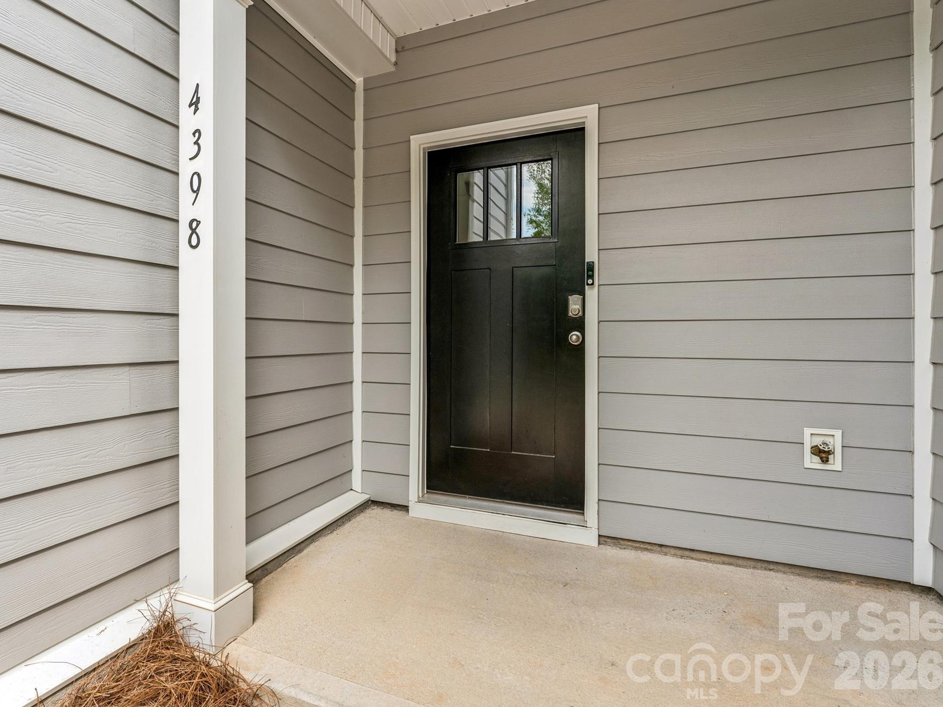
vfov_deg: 69.0
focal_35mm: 19
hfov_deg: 84.3
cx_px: 399
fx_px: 515
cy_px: 341
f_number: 9
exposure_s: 1/30
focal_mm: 16.8
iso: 100
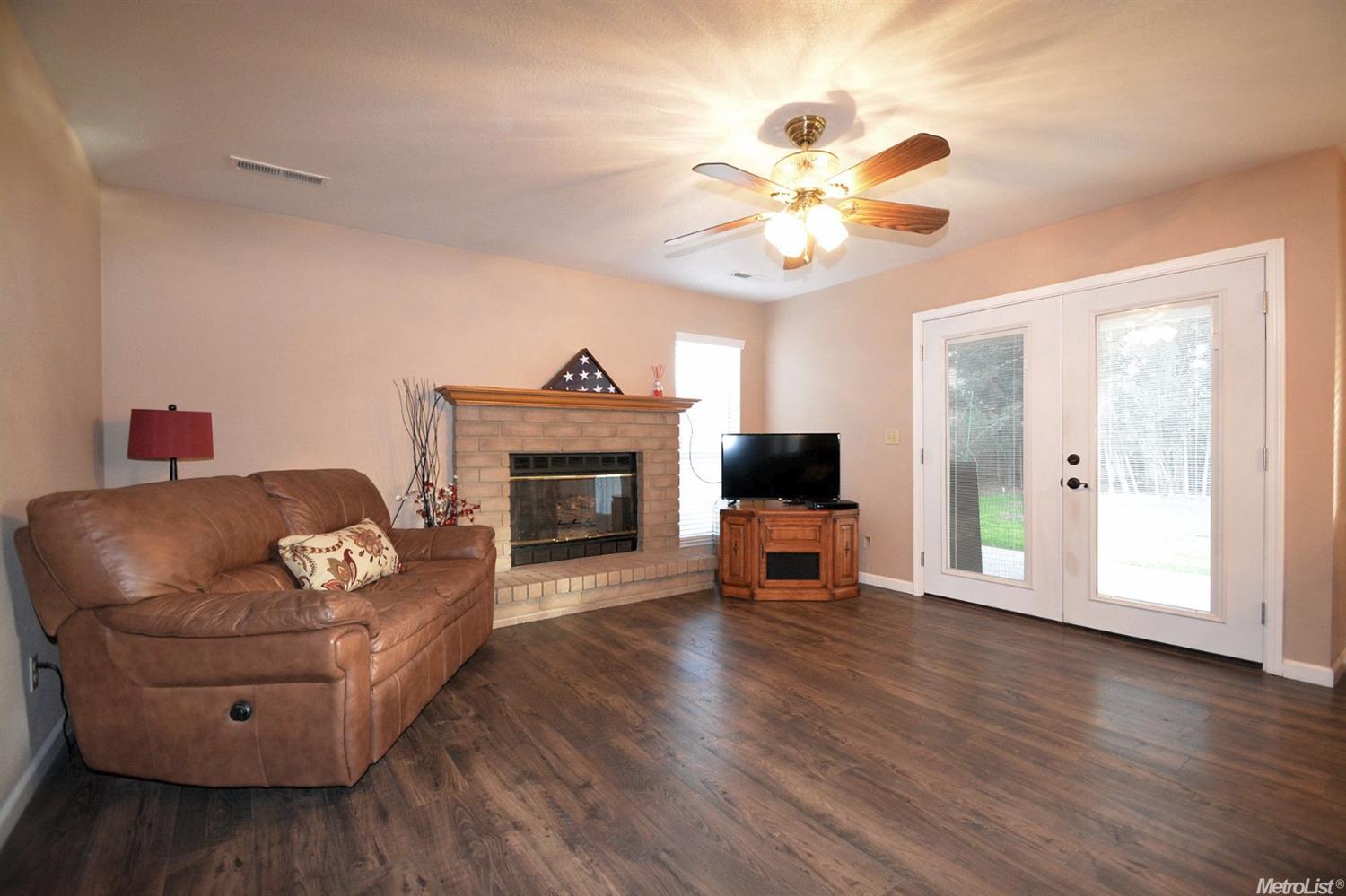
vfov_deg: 77.3
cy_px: 448
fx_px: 561
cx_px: 673
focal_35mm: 15
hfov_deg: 100.4
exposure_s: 1/60
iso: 2800
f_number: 4
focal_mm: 10
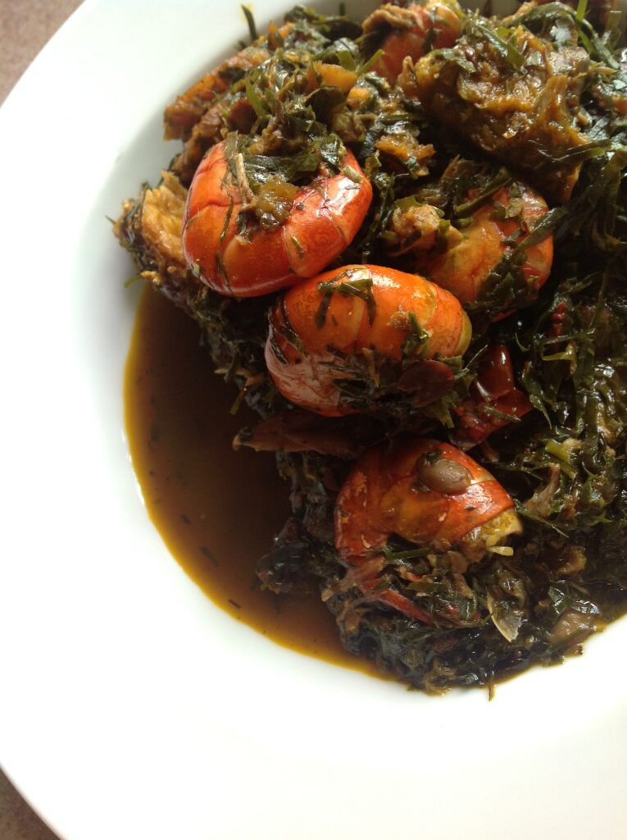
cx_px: 314
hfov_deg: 40.6
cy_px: 420
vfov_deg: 52.7
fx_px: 847
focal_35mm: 35
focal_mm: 4.28
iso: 100
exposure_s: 1/15
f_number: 2.4
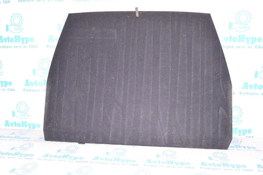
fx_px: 219
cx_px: 132
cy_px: 88
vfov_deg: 43.5
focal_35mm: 30
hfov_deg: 62.0
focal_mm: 20
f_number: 8
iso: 1600
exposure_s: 1/200
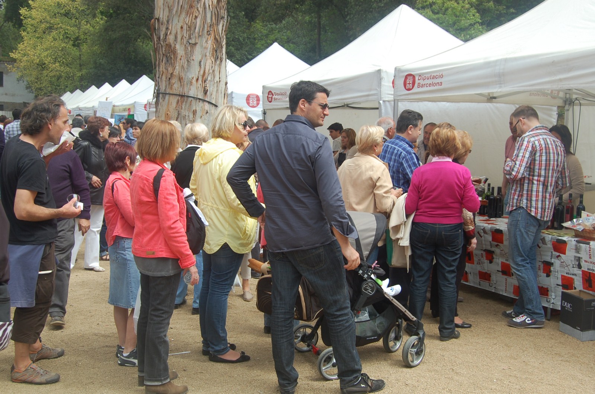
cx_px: 298
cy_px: 197
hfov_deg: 49.6
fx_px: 643
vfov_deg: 34.1
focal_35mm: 39
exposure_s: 1/250
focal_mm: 26
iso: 200
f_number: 8
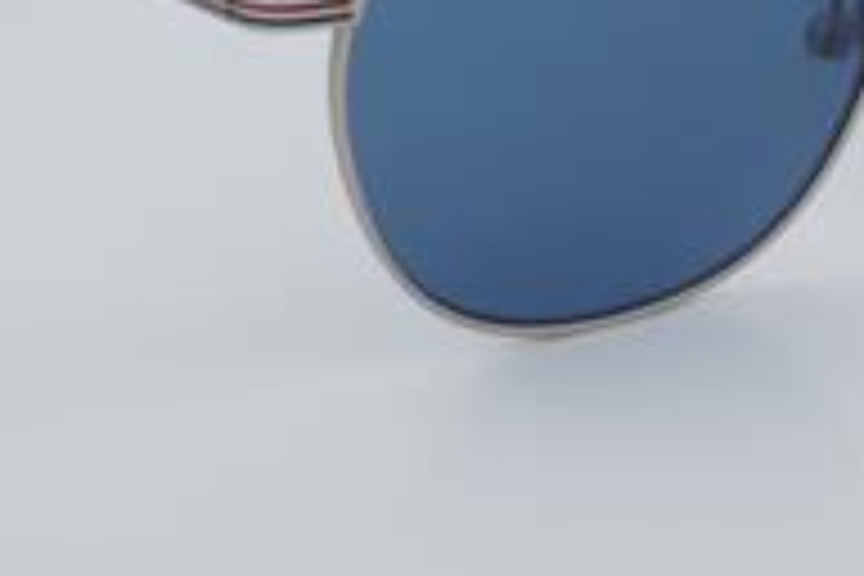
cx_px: 644
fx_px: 3744
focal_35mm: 156
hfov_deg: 13.1
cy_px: 14
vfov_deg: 8.8
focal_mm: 50
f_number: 32
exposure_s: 1/4
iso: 100
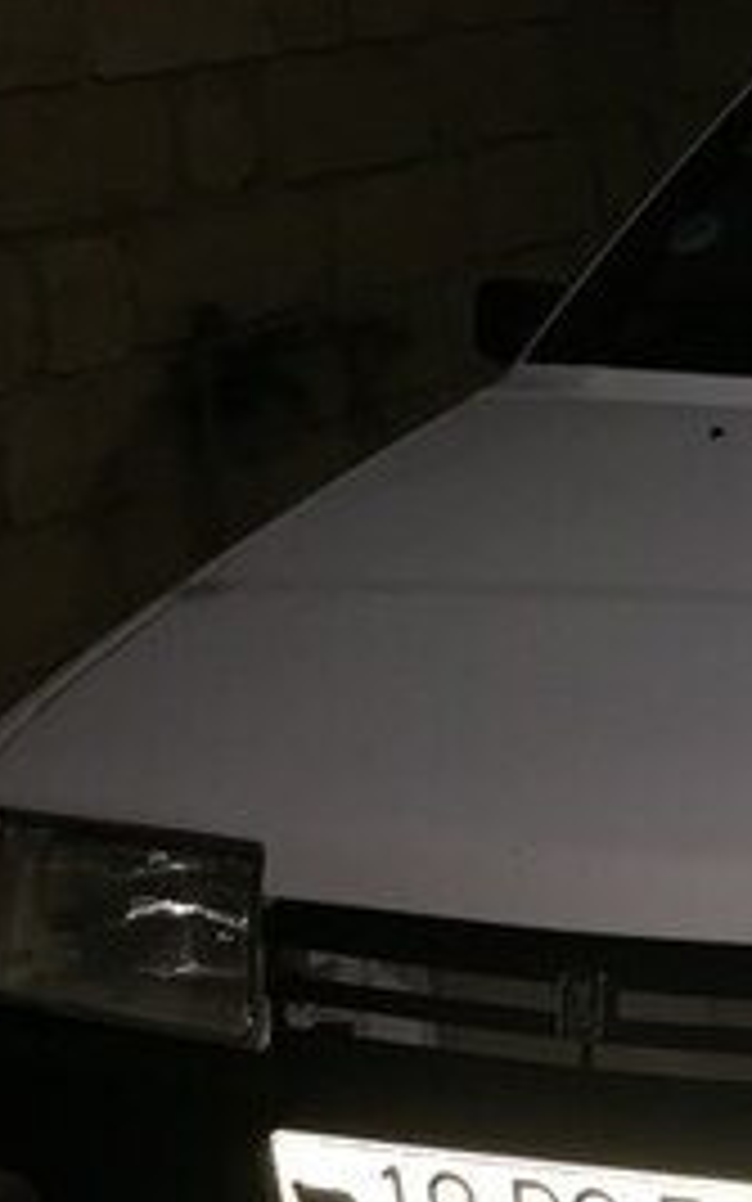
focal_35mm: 76
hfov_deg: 14.9
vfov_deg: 27.1
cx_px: 1373
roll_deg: +1.0
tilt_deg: -15.0
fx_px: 2491
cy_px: 696
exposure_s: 1/17
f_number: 2.2
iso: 64
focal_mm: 4.15
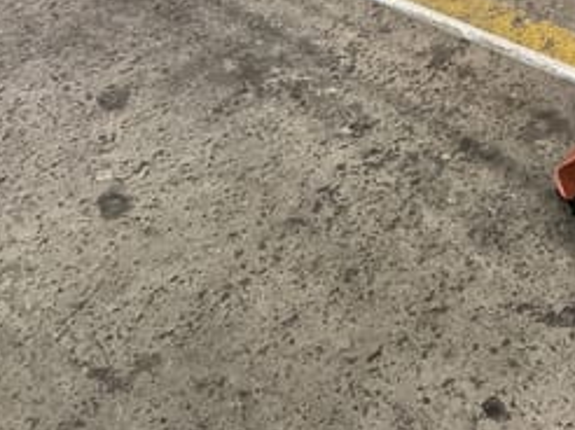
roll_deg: -0.3
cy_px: 55
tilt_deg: -35.0
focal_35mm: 59
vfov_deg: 24.2
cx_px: 381
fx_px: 979
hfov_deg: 32.5
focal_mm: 3
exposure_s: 1/30
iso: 400
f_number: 1.8
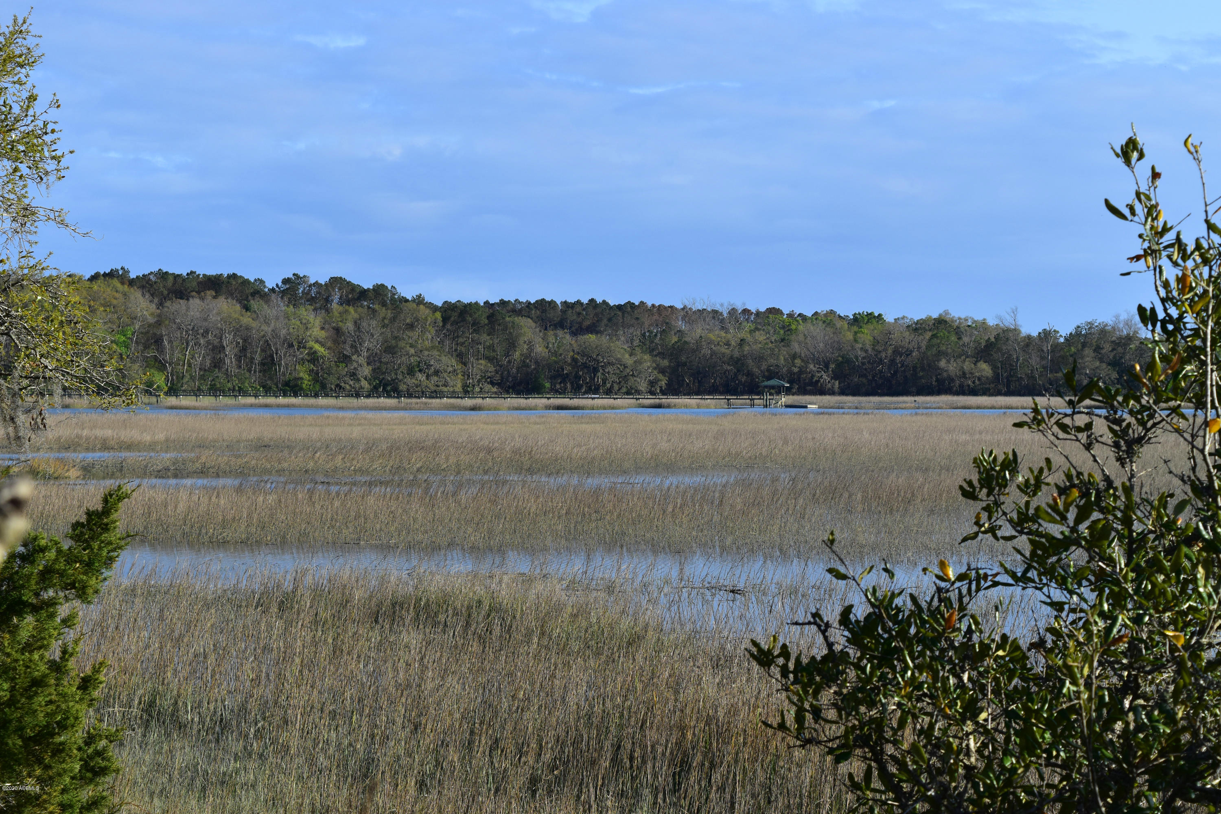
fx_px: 2798
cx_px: 610
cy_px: 407
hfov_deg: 24.6
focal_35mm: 82
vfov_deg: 16.6
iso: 400
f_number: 10
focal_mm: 55
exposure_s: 1/320
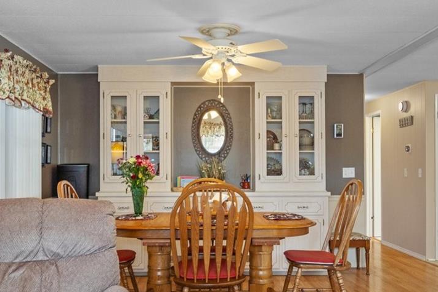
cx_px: 206
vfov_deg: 36.7
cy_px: 180
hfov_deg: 53.1
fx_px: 438
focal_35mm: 36
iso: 400
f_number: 8
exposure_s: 1.3
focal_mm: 16
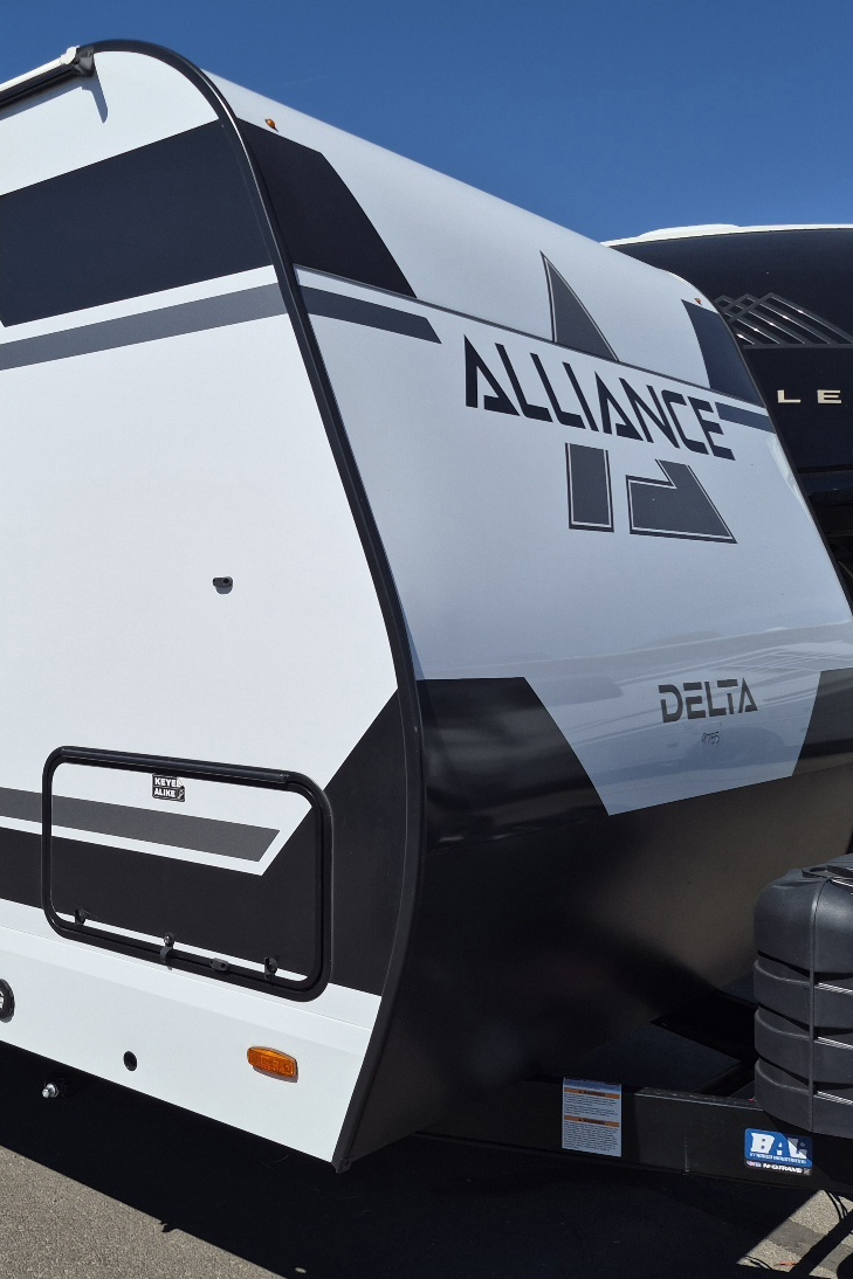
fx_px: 1244
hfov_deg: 36.3
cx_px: 147
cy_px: 657
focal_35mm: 35
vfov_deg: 54.4
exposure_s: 1/10000
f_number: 1.8
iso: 64
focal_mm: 5.4
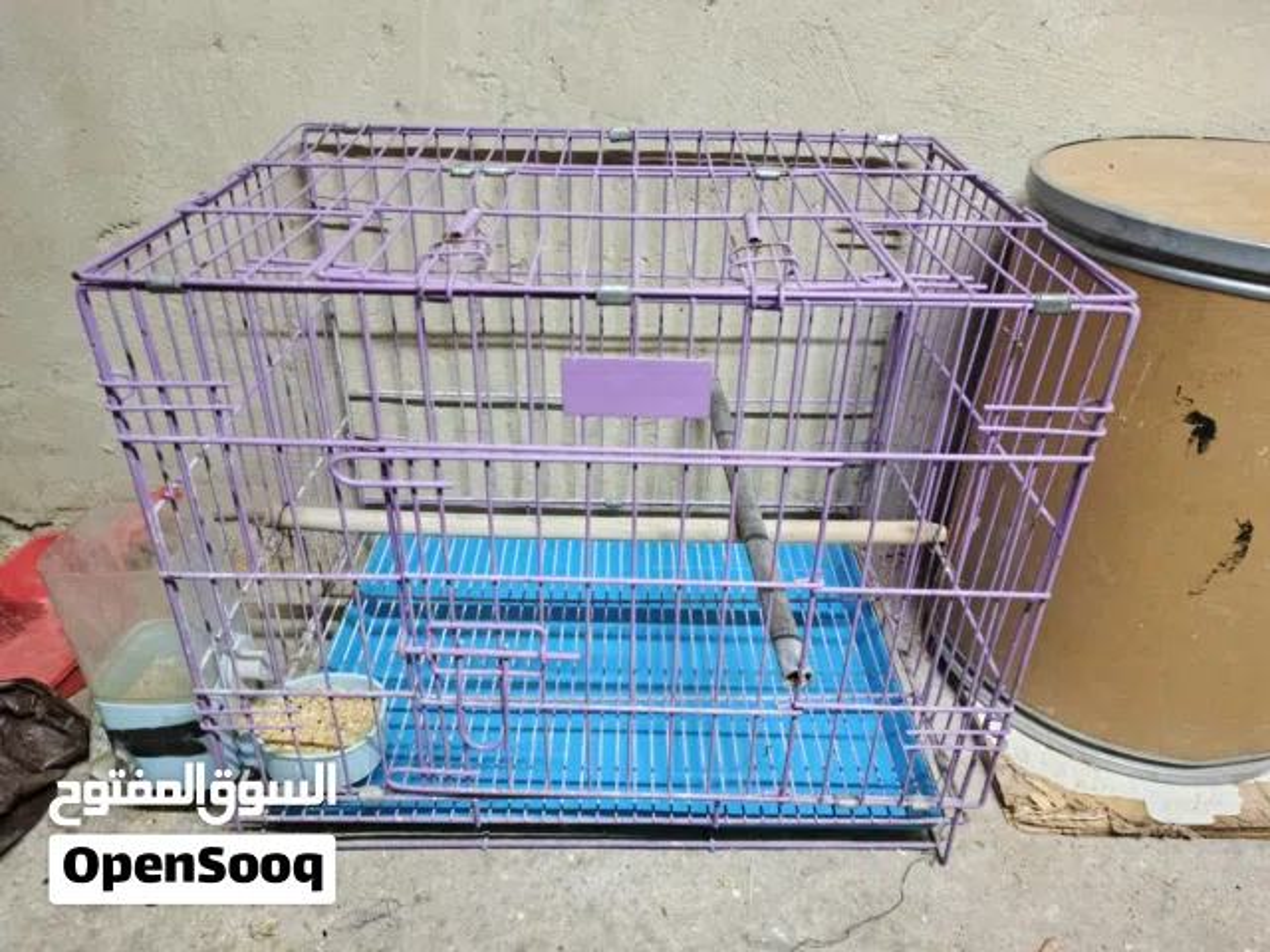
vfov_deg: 58.9
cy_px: 476
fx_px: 844
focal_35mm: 23
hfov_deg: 73.9
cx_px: 635
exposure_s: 1/10
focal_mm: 5.89
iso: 8302
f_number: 1.8
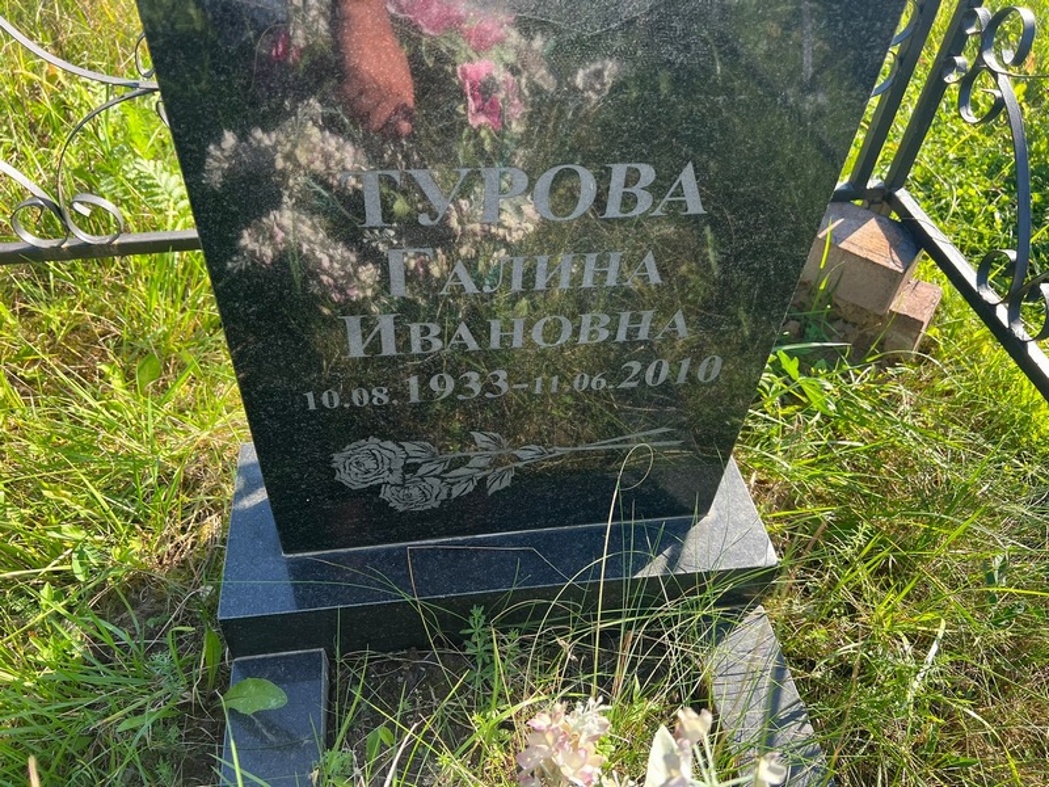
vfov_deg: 53.1
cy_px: 394
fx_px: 788
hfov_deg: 67.3
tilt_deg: -45.5
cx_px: 524
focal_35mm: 26
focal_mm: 5.7
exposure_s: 1/502
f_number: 1.5
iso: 50
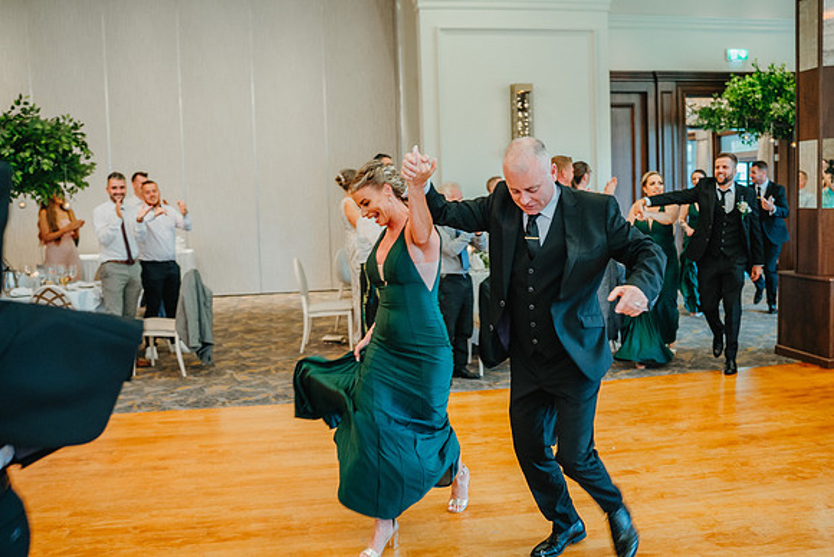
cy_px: 278
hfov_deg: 54.4
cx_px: 417
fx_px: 811
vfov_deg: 37.9
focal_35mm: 35
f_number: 2.8
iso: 1600
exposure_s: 1/125
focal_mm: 35
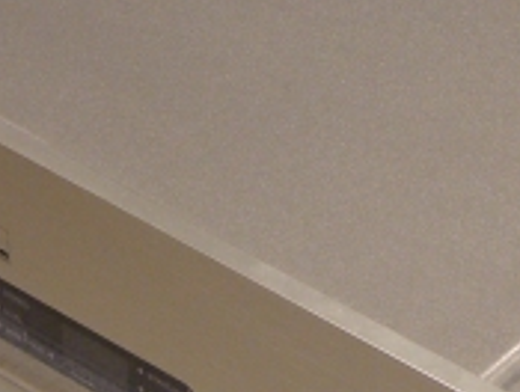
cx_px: 380
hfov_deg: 9.5
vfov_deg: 7.2
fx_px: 3131
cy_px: 157
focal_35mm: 208
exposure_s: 1/15
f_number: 3.6
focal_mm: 11.8
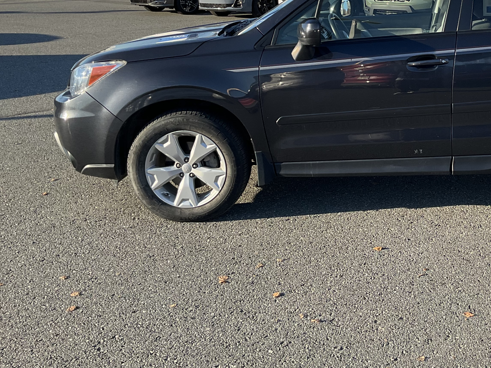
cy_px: 70
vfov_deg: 27.9
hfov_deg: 35.9
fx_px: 723
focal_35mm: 51
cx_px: 411
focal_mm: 3
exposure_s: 1/997
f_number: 1.8
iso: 25
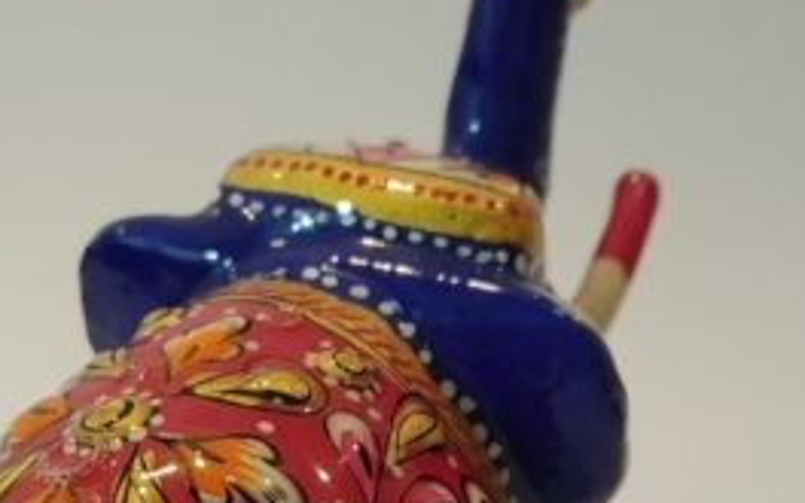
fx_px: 1602
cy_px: 608
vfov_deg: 17.0
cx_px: 308
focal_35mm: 73
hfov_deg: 28.1
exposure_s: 1/60
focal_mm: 3.82
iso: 100
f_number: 2.2
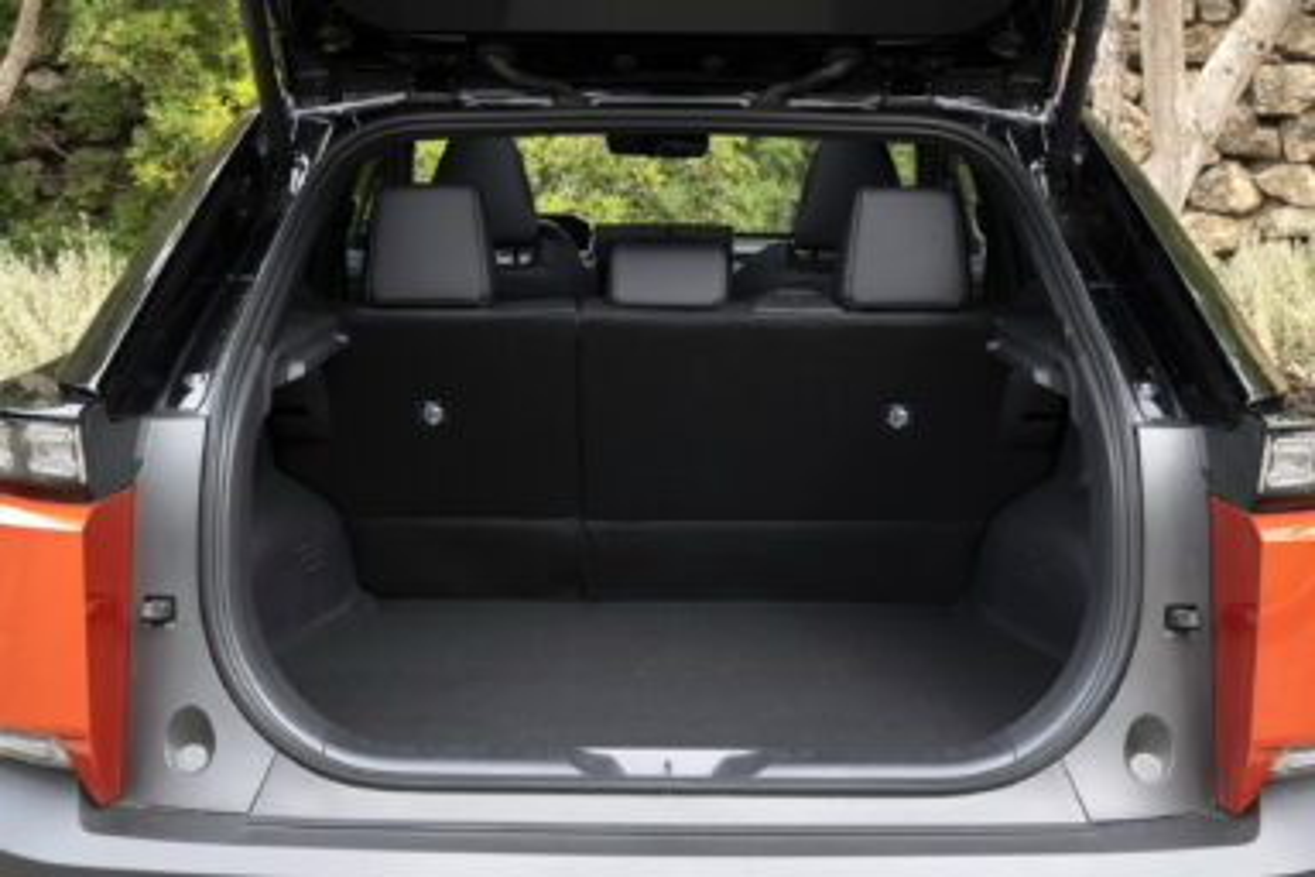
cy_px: 438
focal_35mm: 46
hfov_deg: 42.7
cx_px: 658
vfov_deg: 29.2
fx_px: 1680
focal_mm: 46
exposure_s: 1/15
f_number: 16
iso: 320
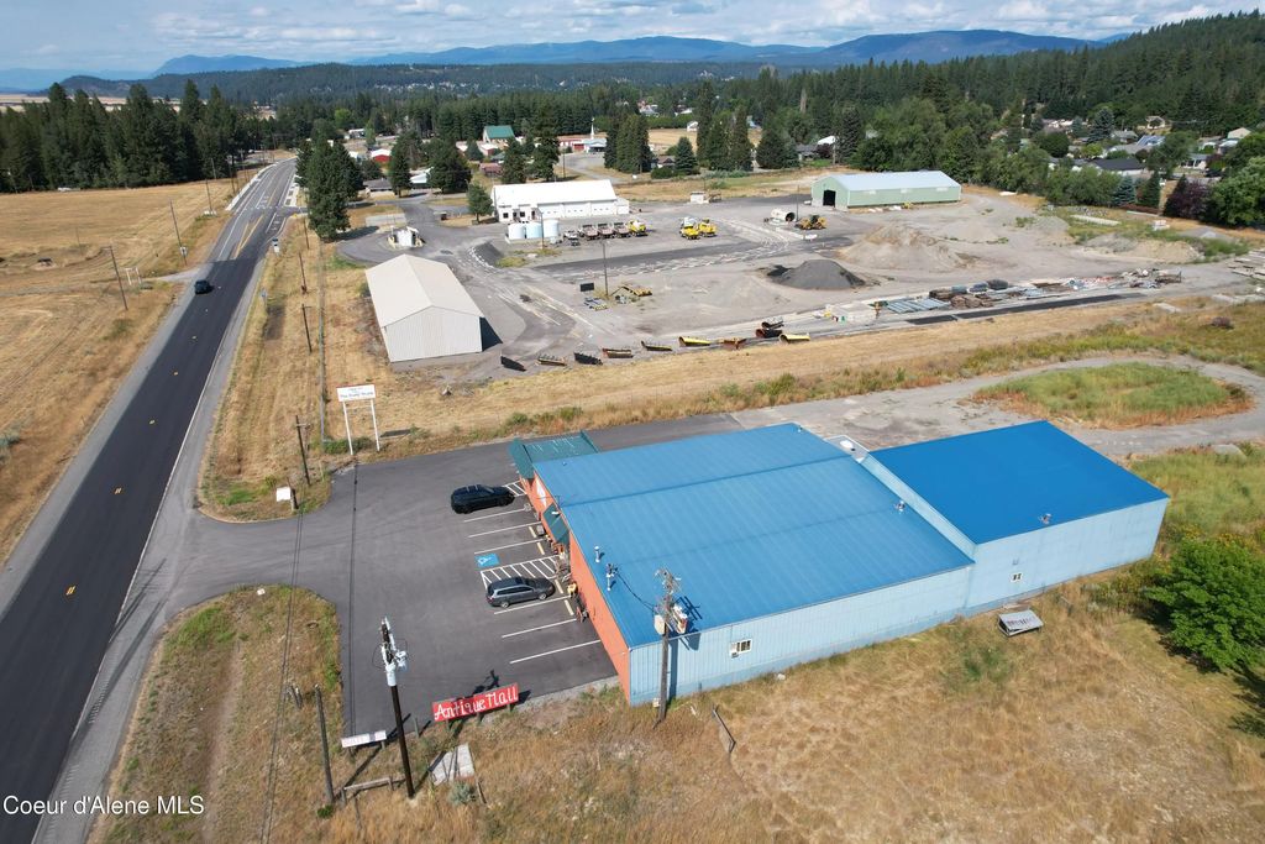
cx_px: 632
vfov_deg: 57.2
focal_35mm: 22
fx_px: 773
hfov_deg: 78.6
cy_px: 422
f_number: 2.8
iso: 100
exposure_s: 1/2000
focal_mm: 8.38
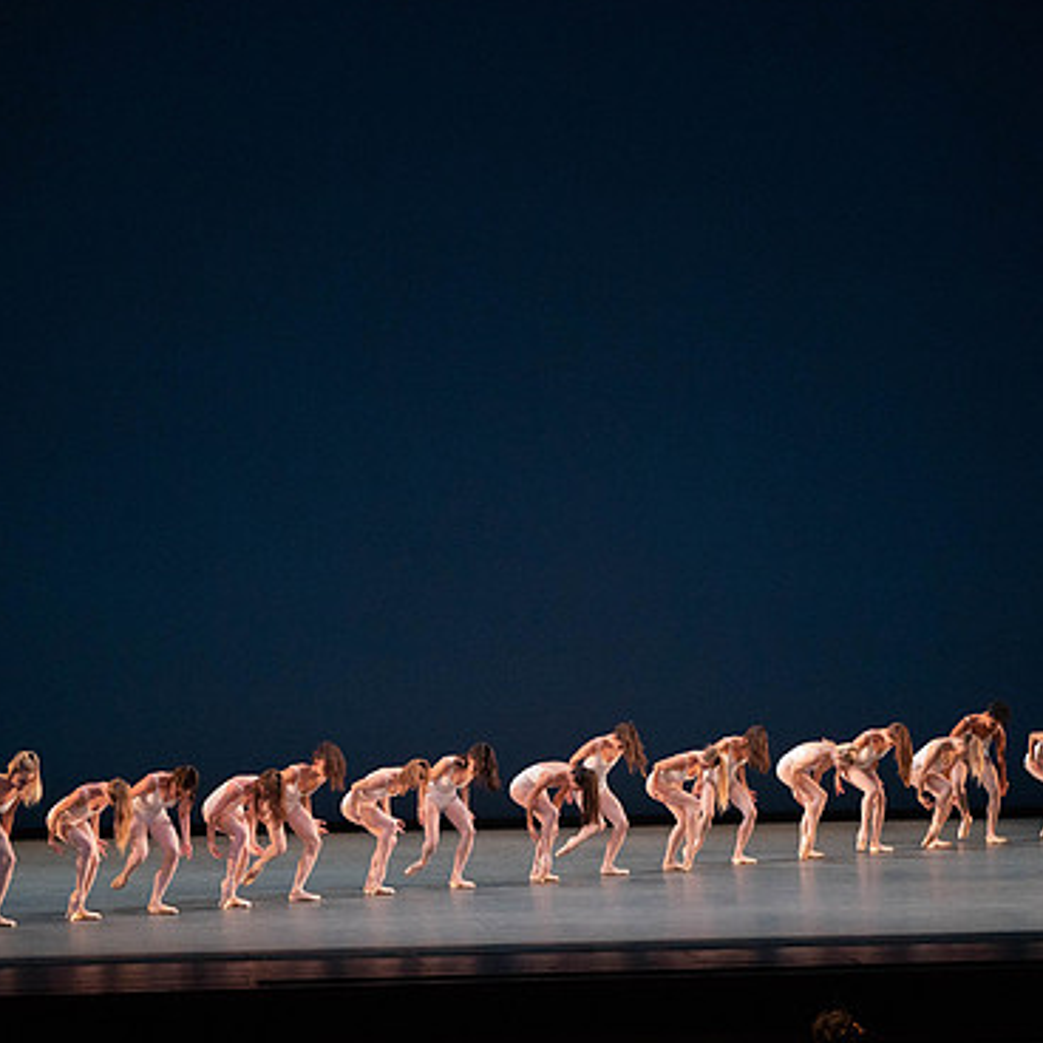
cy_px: 529
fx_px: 4568
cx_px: 595
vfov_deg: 13.0
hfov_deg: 13.0
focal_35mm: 134
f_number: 6.3
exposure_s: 1/400
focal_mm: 100
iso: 5000
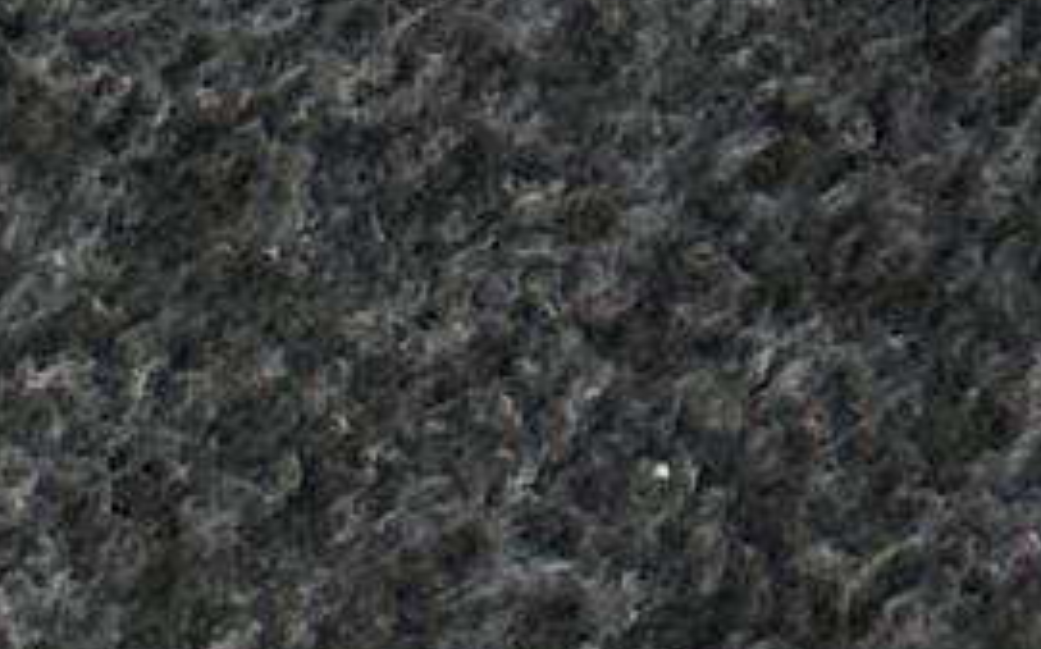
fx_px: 13638
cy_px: -3349
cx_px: 3392
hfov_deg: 4.2
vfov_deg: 2.5
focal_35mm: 481
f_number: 1.78
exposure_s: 1/50
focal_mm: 6.86
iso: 64
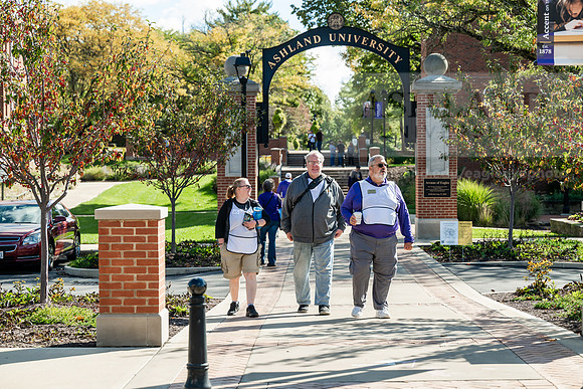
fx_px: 1312
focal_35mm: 81
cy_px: 194
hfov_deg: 25.1
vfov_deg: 16.9
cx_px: 292
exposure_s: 1/800
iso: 200
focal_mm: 81
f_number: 4
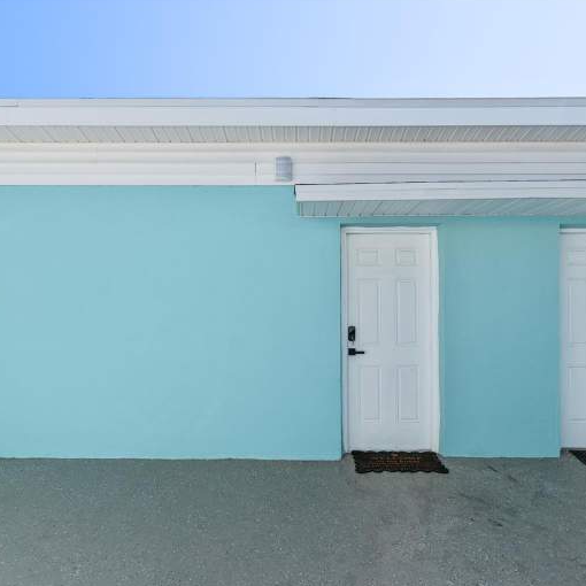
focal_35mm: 20
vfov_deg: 74.8
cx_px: 245
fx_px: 383
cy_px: 298
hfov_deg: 74.3
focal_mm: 10
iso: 100
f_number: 7.1
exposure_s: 1/320
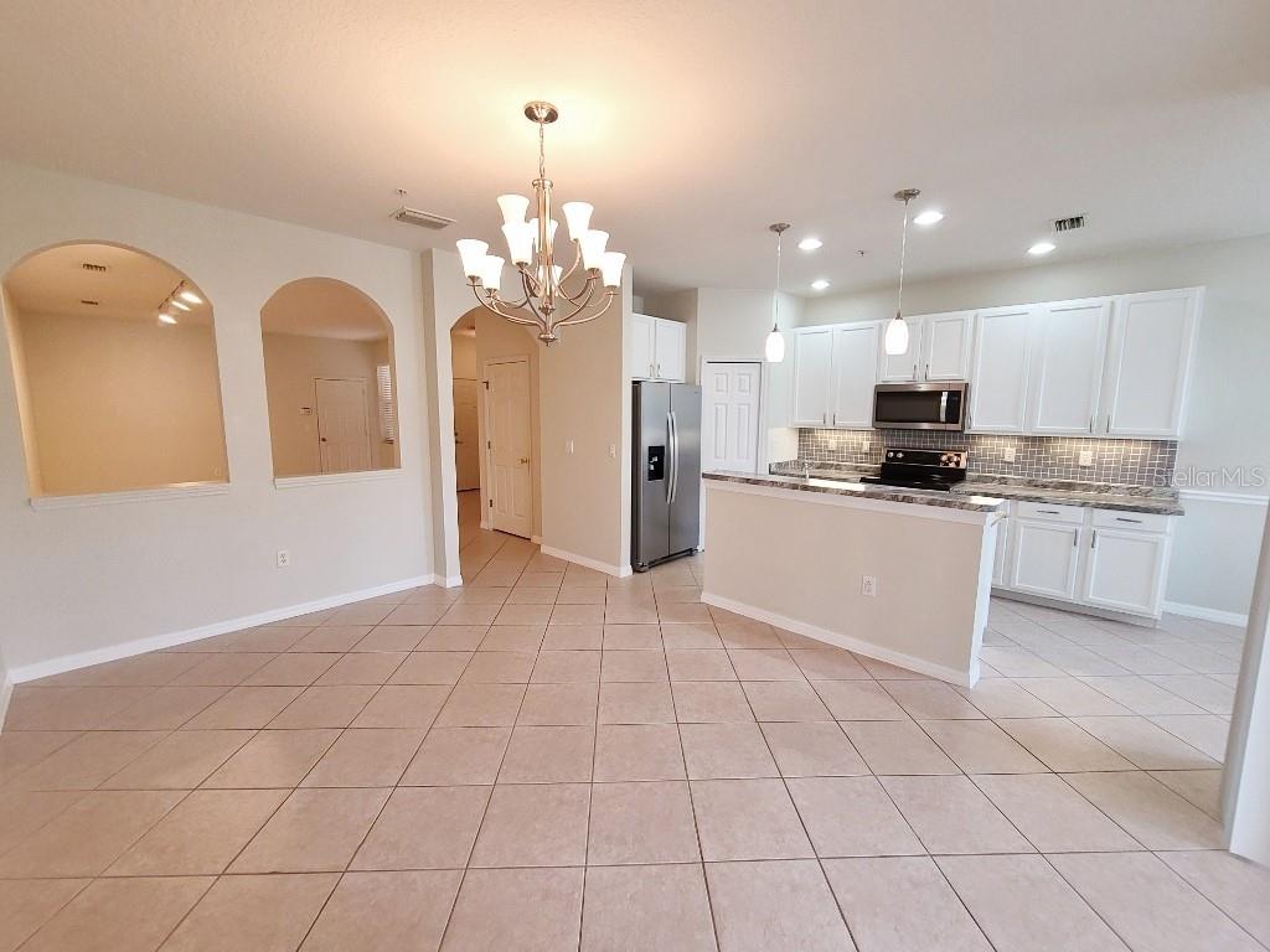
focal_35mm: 13
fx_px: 477
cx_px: 635
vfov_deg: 89.9
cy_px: 476
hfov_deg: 106.2
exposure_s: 1/59
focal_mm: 2.2
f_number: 2.2
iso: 80
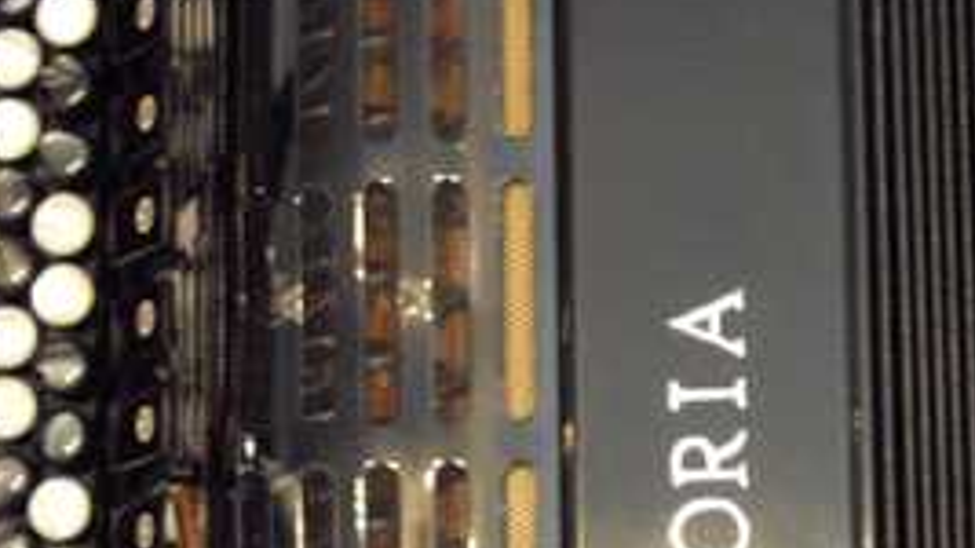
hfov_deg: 17.1
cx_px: 854
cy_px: 606
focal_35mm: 124
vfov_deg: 9.7
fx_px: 3205
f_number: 2.8
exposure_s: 1/5
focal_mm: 7.9
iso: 400
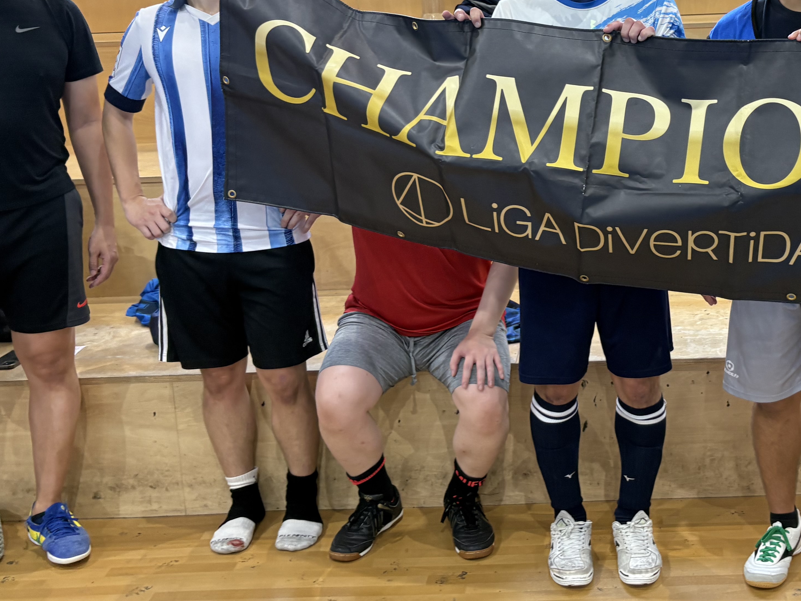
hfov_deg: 36.5
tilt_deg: -9.2
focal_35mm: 51
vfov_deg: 28.2
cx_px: 616
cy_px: 166
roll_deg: +2.6
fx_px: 1180
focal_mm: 5.96
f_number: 1.6
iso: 160
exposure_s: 1/50
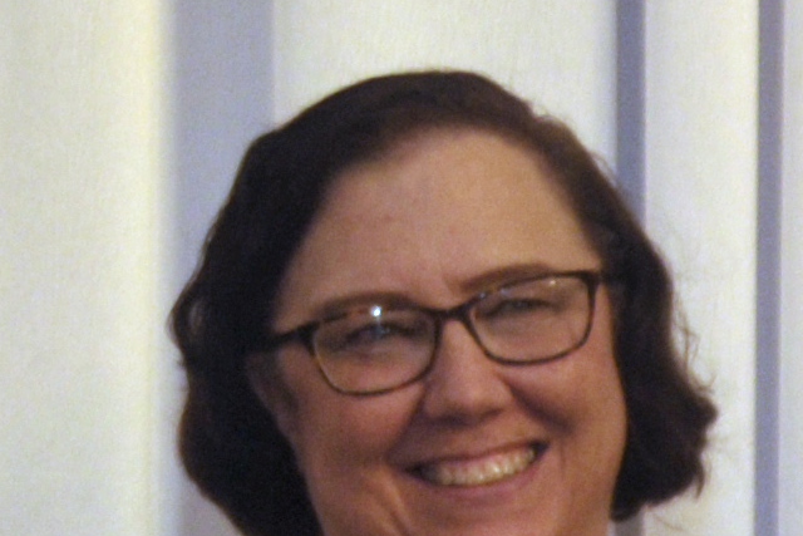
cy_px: 1214
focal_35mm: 267
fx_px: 5957
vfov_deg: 5.0
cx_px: 920
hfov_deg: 7.7
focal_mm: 32
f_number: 2.8
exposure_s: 1/60
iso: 400
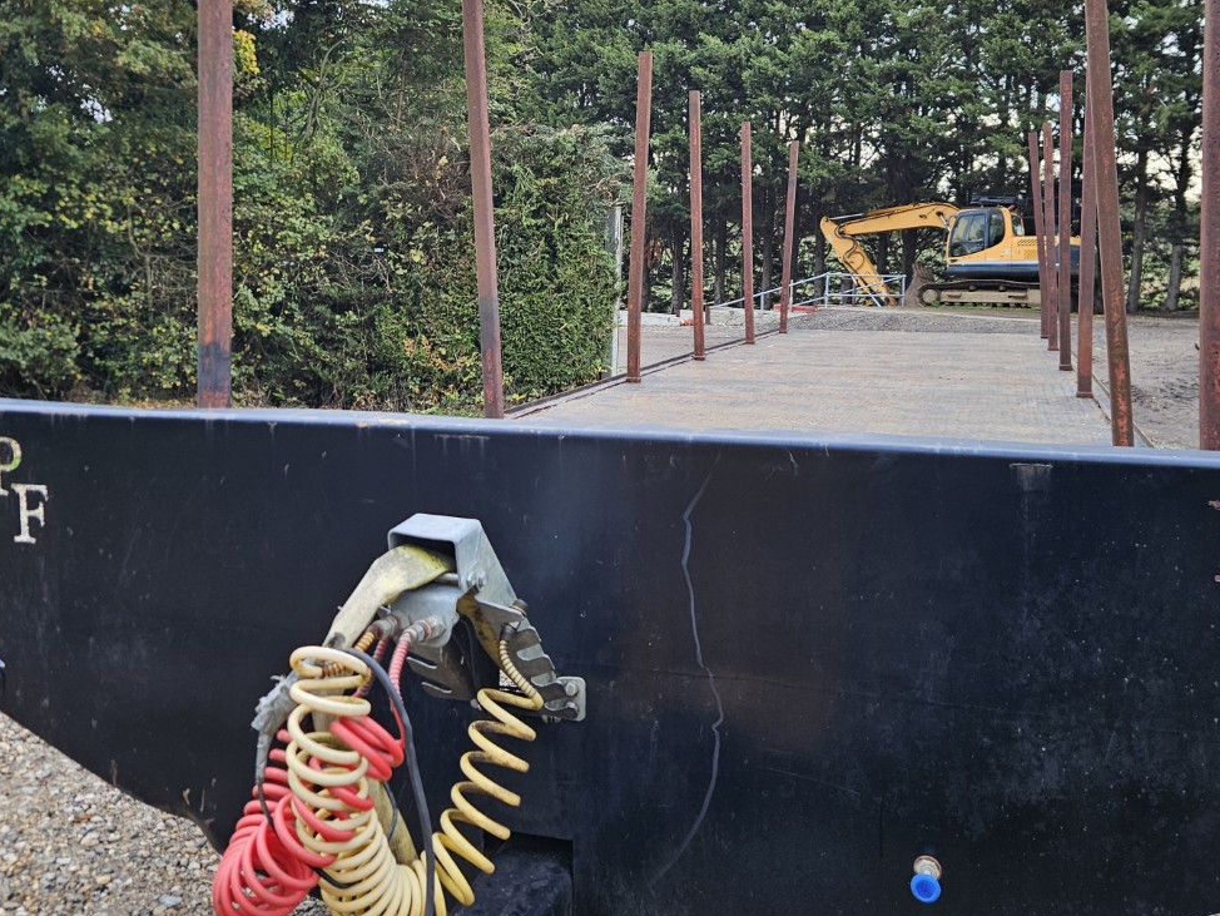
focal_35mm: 34
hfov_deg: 53.9
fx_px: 1199
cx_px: 589
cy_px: 315
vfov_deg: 41.3
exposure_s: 1/100
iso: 40
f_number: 1.8
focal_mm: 5.4
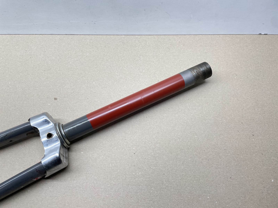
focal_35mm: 26
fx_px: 209
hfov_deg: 67.3
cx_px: 139
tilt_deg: -65.0
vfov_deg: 53.1
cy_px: 104
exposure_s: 1/100
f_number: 1.6
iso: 80
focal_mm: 4.2
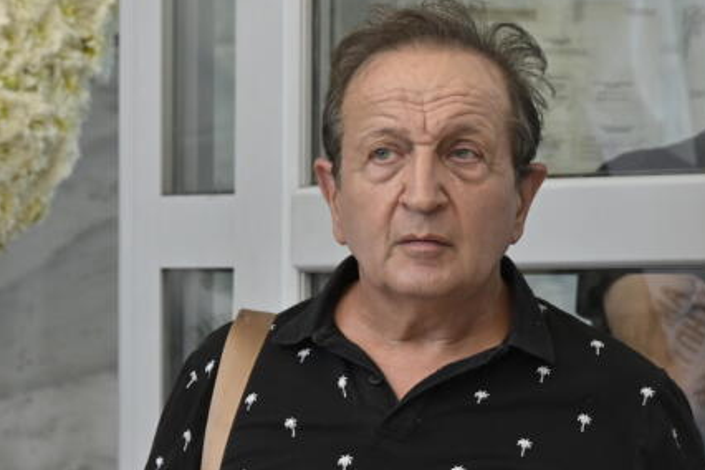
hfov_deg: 6.1
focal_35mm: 336
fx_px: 6579
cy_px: 333
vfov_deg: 4.1
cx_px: 400
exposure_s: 1/160
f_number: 8
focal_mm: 145
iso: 500
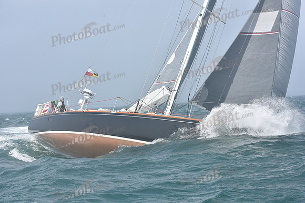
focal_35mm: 70
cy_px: 102
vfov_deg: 19.5
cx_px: 152
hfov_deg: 28.8
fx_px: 593
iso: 320
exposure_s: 1/800
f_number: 10
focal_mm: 70
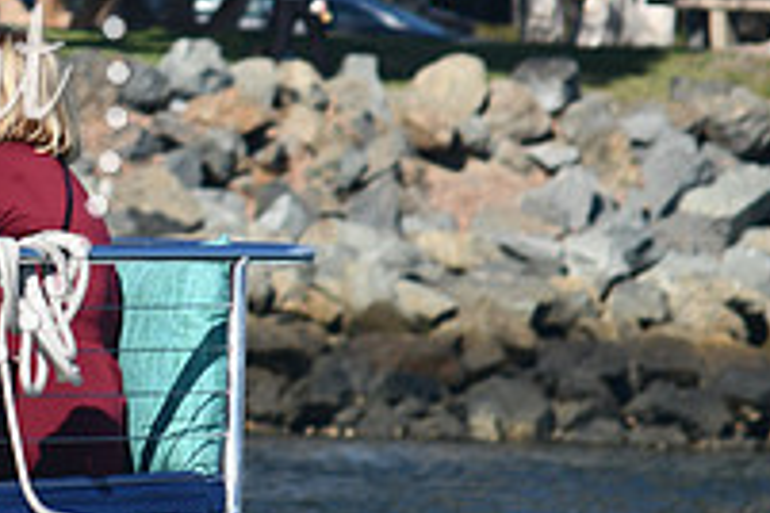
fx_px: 17559
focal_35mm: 821
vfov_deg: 1.7
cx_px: -238
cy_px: 78
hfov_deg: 2.5
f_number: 8
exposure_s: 1/500
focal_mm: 190
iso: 110
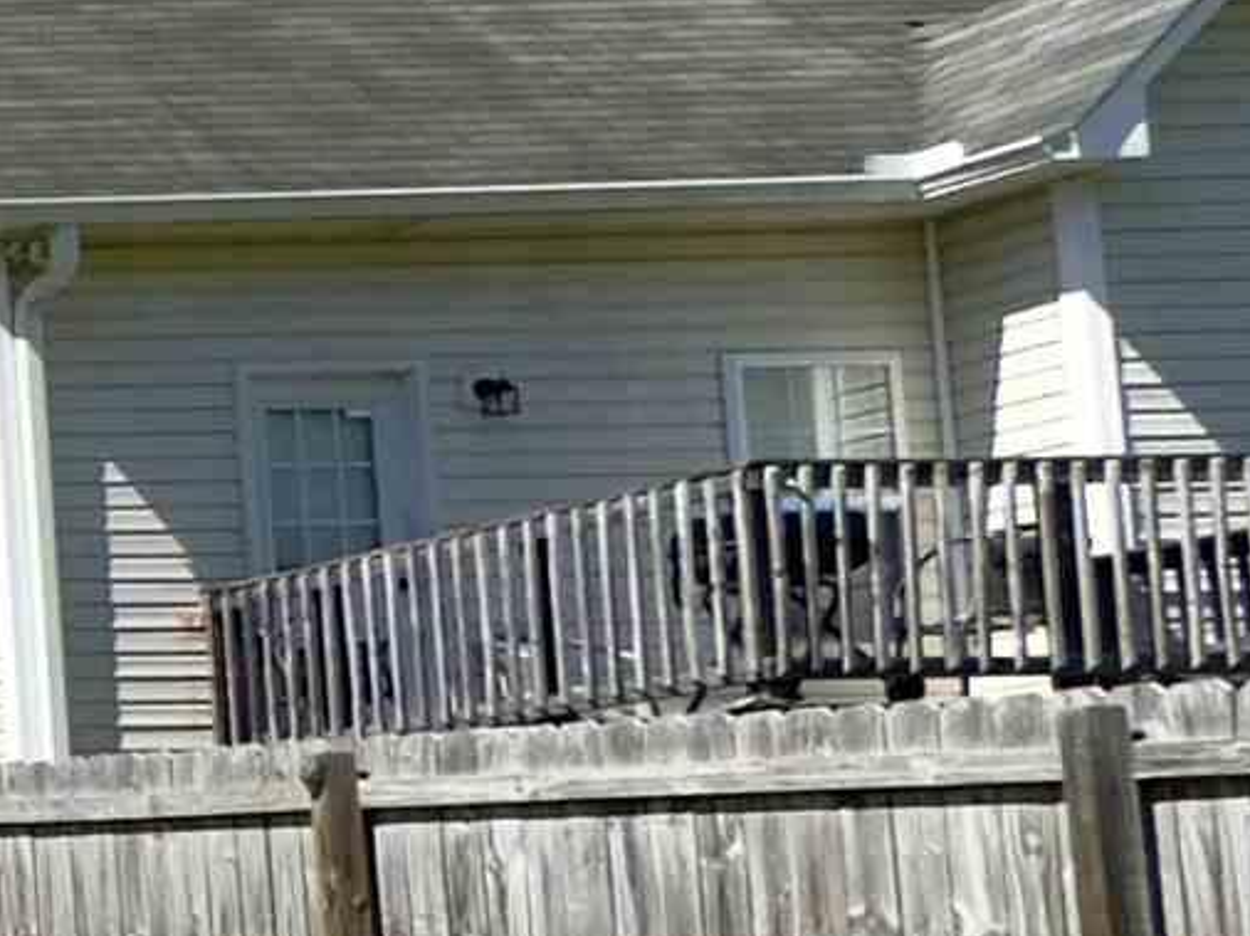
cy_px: 855
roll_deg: +0.1
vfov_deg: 17.1
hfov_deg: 12.1
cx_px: -2357
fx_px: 3068
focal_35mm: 85
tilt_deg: +5.4
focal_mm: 2.22
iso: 50
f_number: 2.2
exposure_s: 1/1748
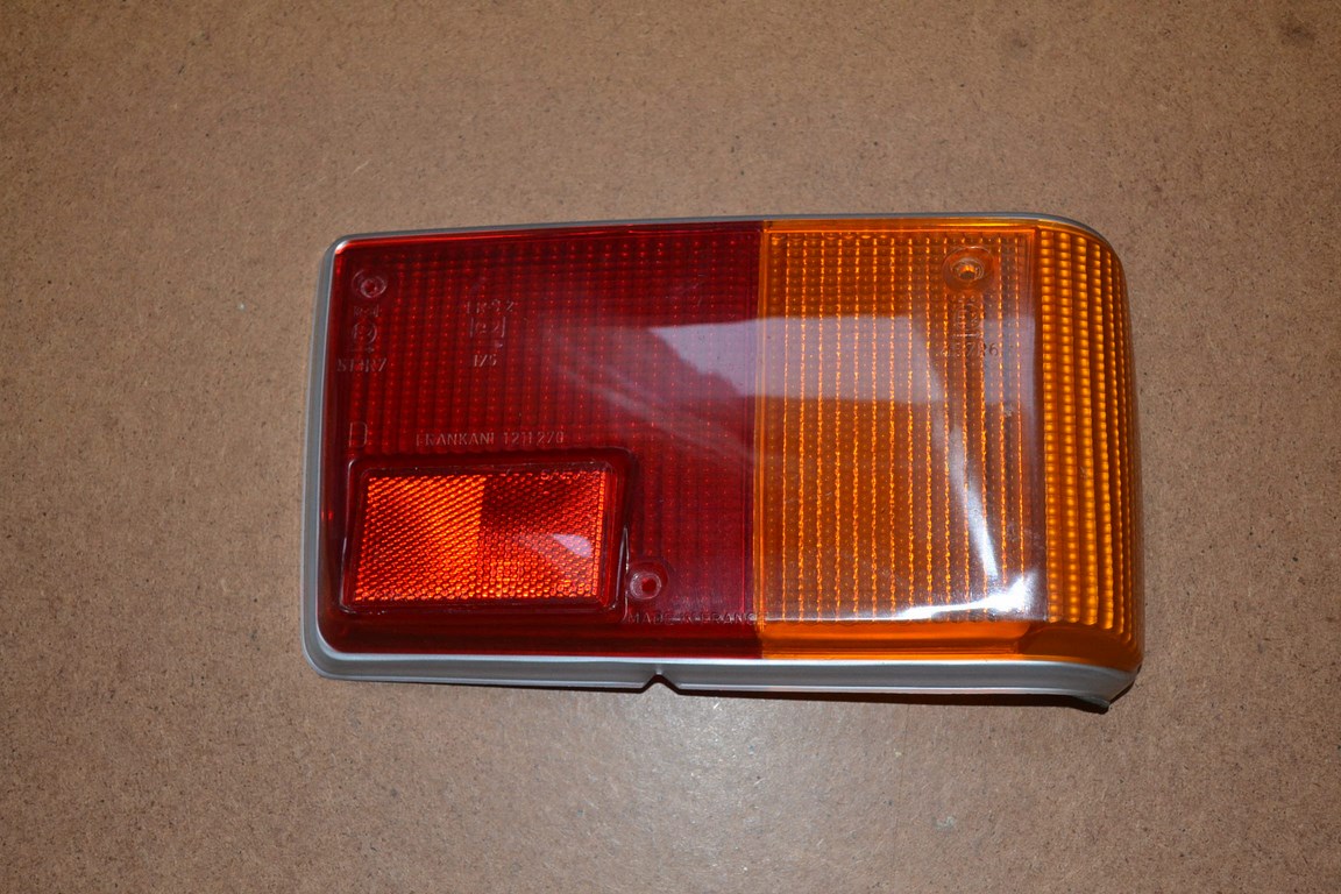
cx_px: 670
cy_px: 447
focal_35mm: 48
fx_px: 1788
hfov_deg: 41.1
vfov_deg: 28.1
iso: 1250
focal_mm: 32
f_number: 4.8
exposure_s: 1/60
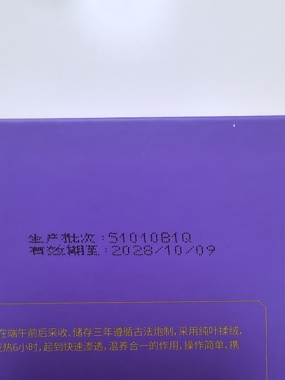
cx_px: 142
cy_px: 190
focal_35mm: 27
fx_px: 296
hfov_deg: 51.3
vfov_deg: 65.3
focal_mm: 1.76
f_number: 2.2
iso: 400
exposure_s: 1/100
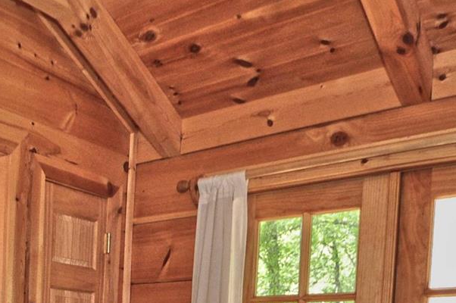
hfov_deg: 32.8
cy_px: 405
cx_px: -75
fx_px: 645
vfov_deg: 23.1
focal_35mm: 51
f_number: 4
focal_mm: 10
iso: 500
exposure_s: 1/60
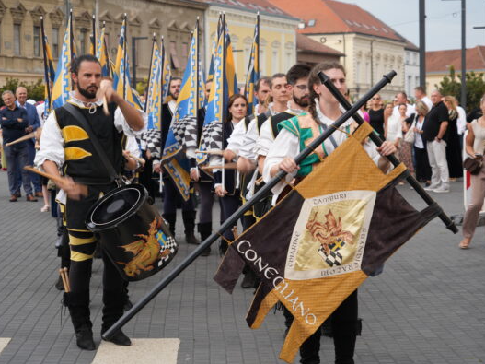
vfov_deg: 15.9
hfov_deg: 21.1
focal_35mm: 93
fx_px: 1303
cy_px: 182
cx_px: 236
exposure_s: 1/100
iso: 100
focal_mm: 85
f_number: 5.6
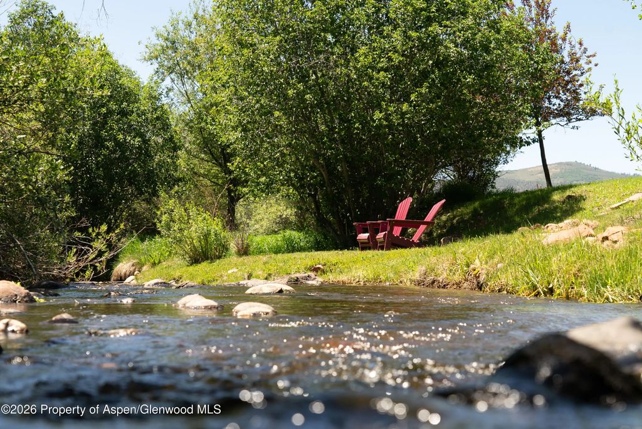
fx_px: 1142
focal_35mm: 64
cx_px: 321
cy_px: 214
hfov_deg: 31.4
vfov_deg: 21.3
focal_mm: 64
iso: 640
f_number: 7.1
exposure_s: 1/320
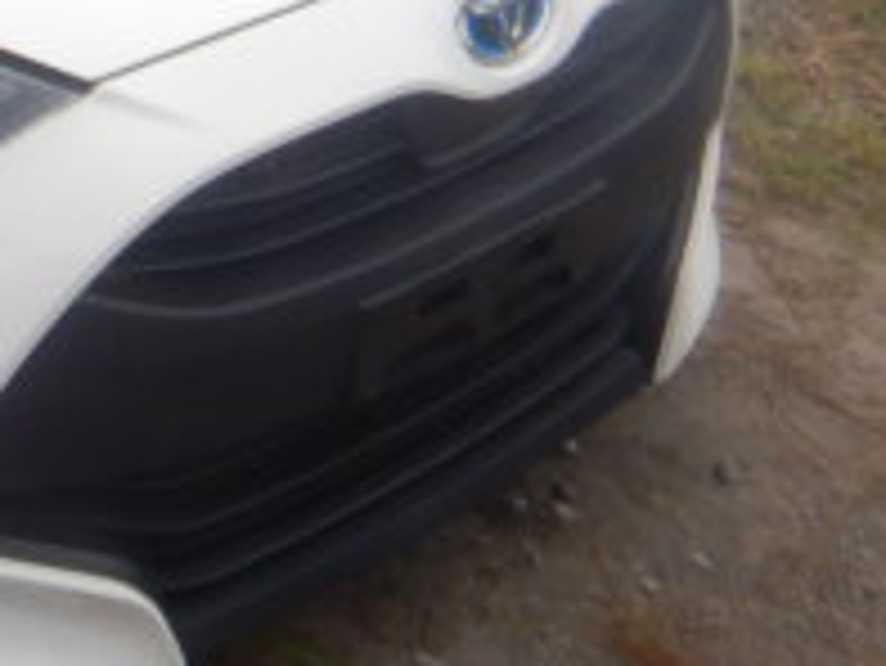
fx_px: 1998
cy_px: -148
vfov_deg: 17.9
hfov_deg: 22.0
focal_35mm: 78
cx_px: -324
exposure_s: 1/400
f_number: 2.8
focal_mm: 4.3
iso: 125
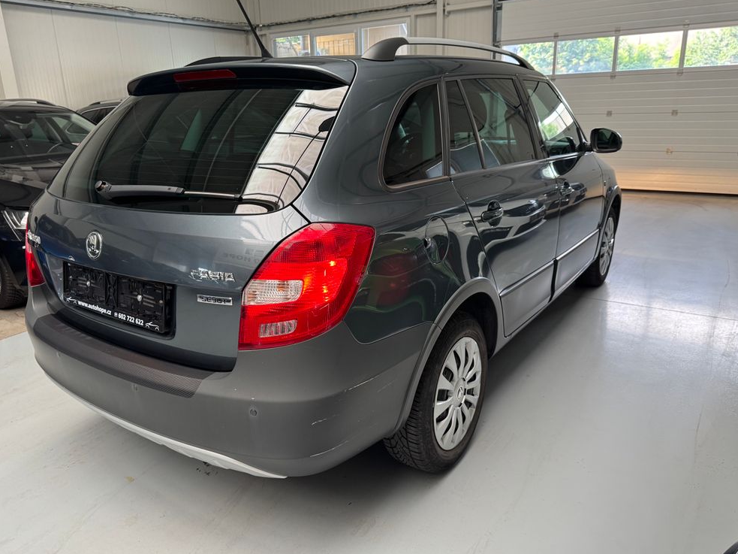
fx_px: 533
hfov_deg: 69.4
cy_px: 272
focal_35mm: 25
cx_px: 358
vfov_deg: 54.9
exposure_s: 1/121
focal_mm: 6.76
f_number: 1.78
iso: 200
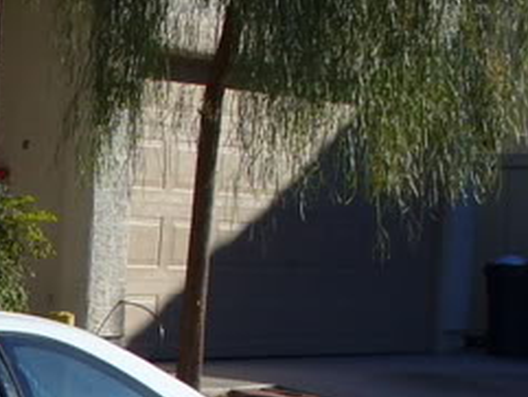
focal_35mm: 157
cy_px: 662
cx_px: -381
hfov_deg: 11.7
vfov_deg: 9.1
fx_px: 2396
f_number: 5.6
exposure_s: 1/400
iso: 80
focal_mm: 6.1
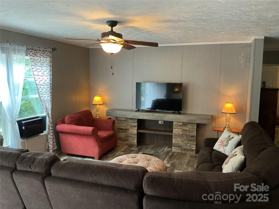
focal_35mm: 29
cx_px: 140
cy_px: 104
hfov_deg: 61.7
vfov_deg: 48.2
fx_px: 234
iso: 160
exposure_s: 1/60
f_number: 1.8
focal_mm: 3
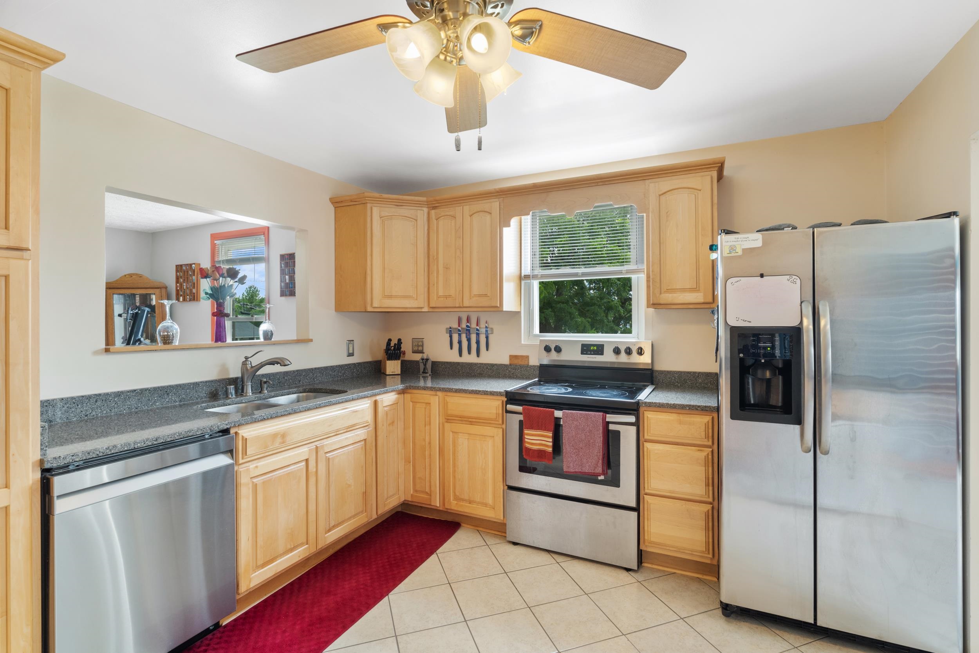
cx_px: 490
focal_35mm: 17
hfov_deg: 93.3
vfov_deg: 70.4
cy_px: 326
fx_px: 462
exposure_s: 1/2
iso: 400
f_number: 7.1
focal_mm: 17
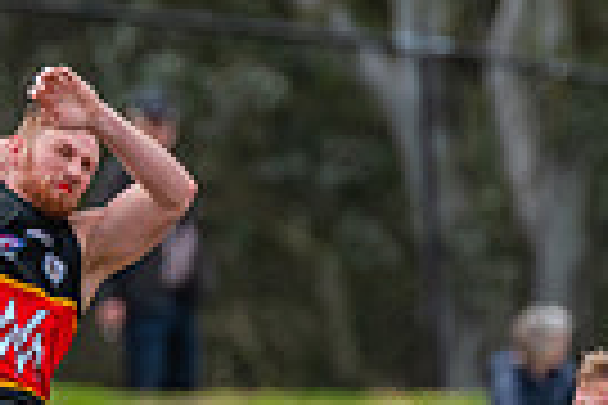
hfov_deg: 0.9
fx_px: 38217
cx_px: 81
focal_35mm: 2263
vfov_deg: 0.6
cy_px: 425
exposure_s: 1/1600
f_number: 6.3
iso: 800
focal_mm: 500
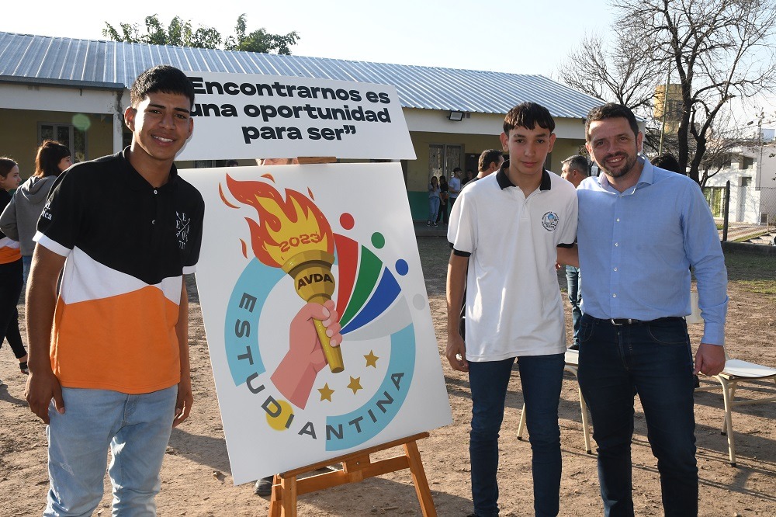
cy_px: 258
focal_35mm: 39
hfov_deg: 49.6
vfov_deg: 34.2
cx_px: 388
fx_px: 840
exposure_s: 1/250
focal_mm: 26
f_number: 16
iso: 1000
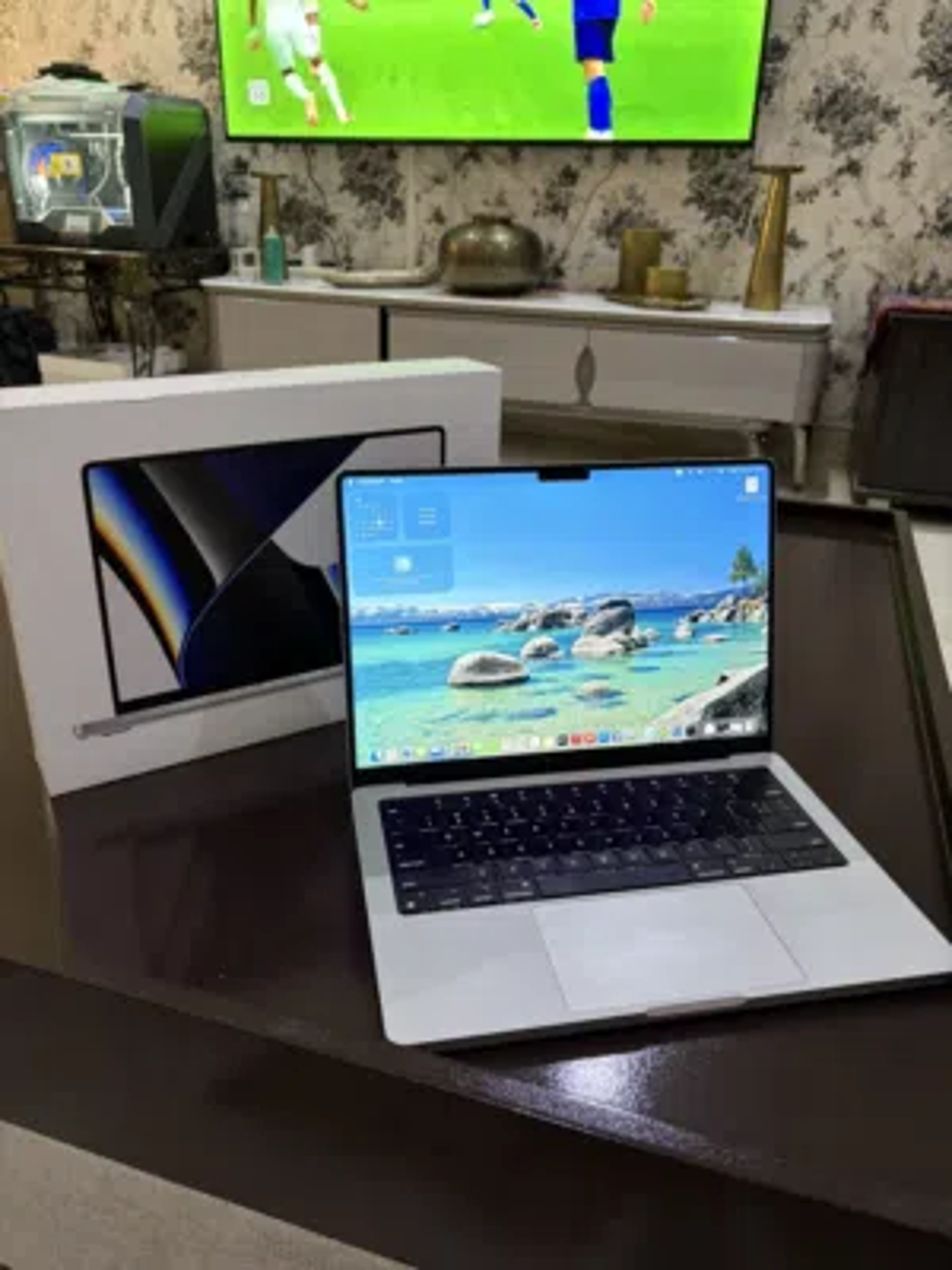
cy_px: 635
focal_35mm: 26
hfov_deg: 53.1
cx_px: 476
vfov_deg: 67.3
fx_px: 953
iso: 250
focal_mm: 5.96
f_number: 1.6
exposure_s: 1/50
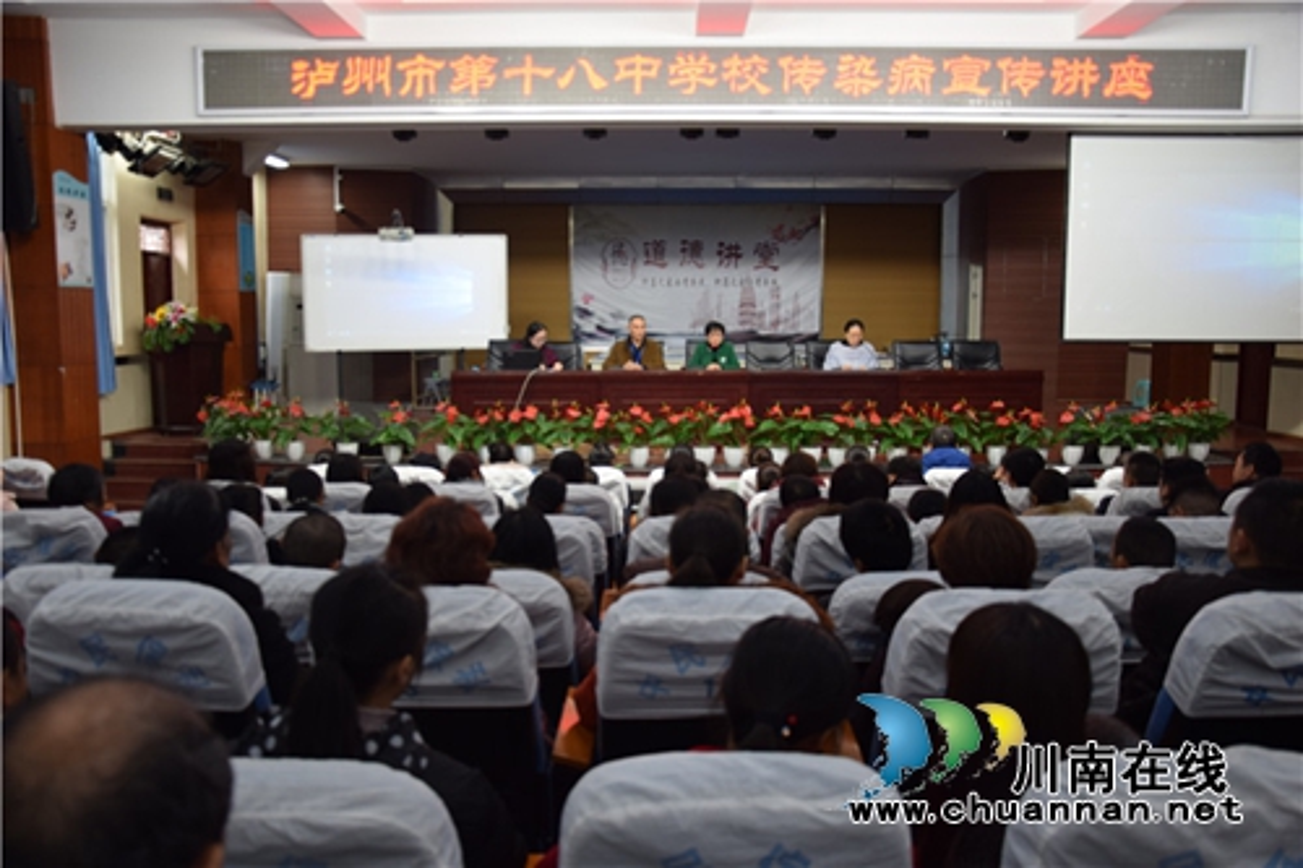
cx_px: 652
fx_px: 1140
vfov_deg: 41.7
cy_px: 434
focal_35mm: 32
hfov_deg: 59.5
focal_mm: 21
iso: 100
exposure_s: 1/6
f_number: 3.8
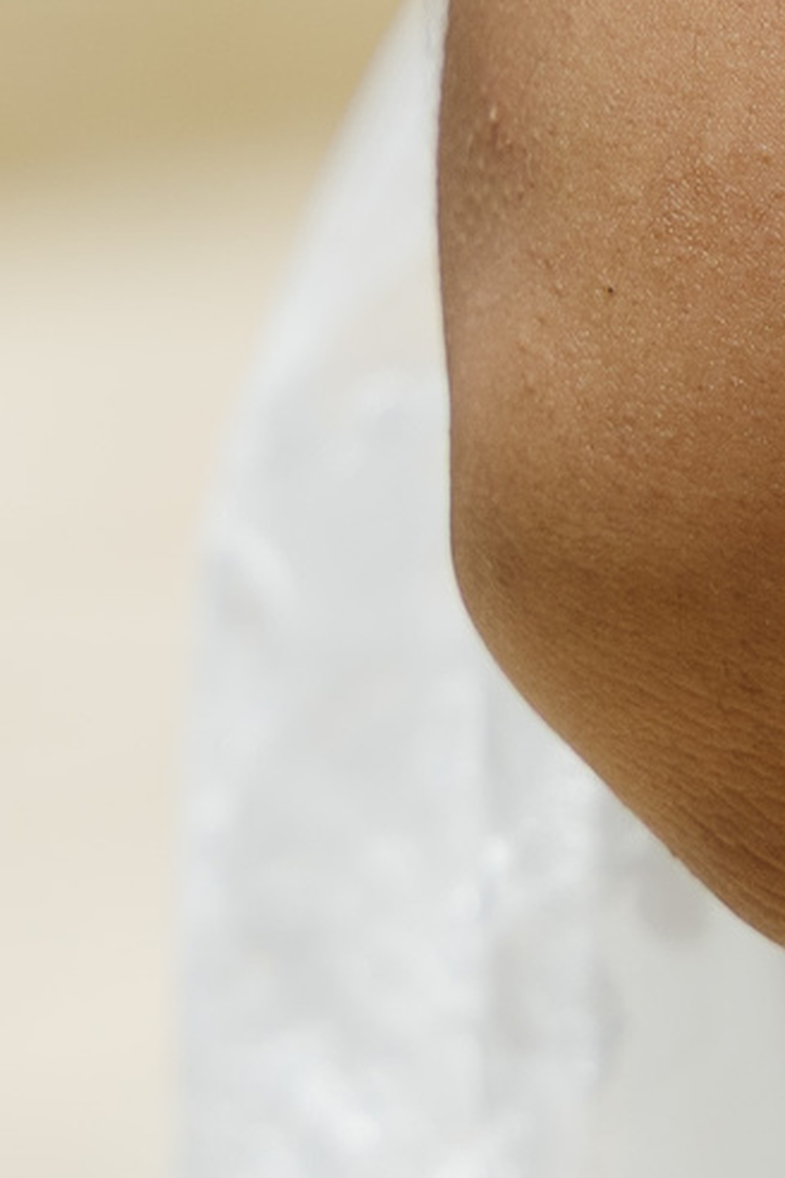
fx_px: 16974
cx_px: 1005
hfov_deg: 2.6
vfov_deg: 4.0
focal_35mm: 519
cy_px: -172
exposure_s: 1/1250
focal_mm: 71
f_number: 4
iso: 80
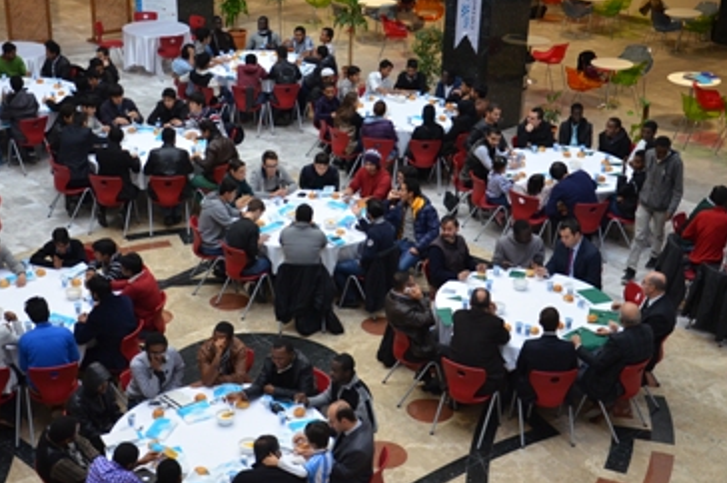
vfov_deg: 22.9
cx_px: 322
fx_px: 1190
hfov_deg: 33.9
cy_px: 260
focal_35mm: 59
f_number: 4.2
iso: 1000
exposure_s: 1/60
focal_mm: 32
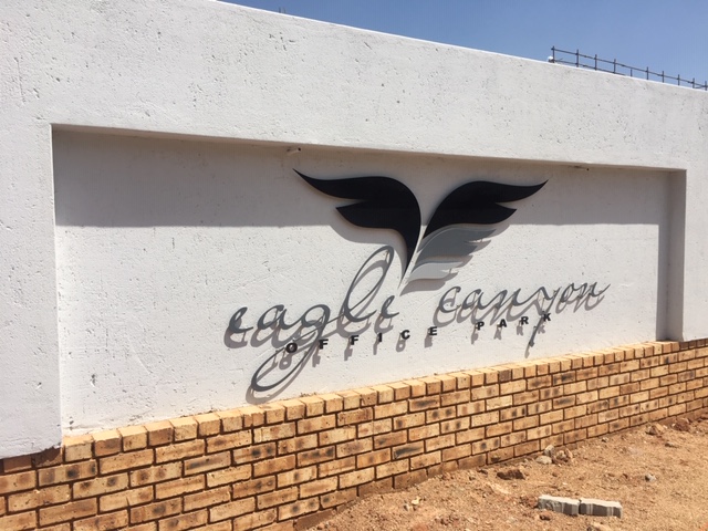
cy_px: 266
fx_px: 593
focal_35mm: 29
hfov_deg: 61.7
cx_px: 354
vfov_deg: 48.2
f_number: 2.2
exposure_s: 1/2198
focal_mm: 4.15
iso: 25
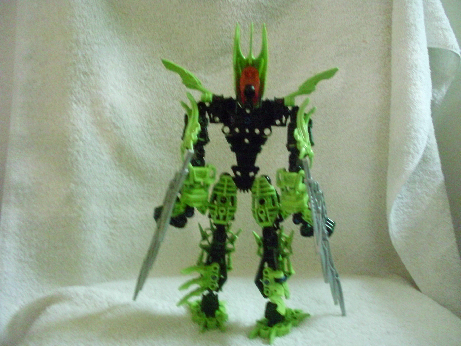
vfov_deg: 37.7
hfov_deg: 49.0
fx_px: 506
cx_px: 230
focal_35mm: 38
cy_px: 173
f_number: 3.1
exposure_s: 1/19
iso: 1600
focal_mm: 6.3
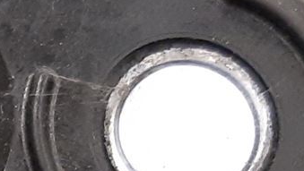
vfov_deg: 6.5
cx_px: -319
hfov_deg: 11.3
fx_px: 1379
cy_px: 498
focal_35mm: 171
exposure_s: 1/50
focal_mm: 3.93
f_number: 1.7
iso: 250
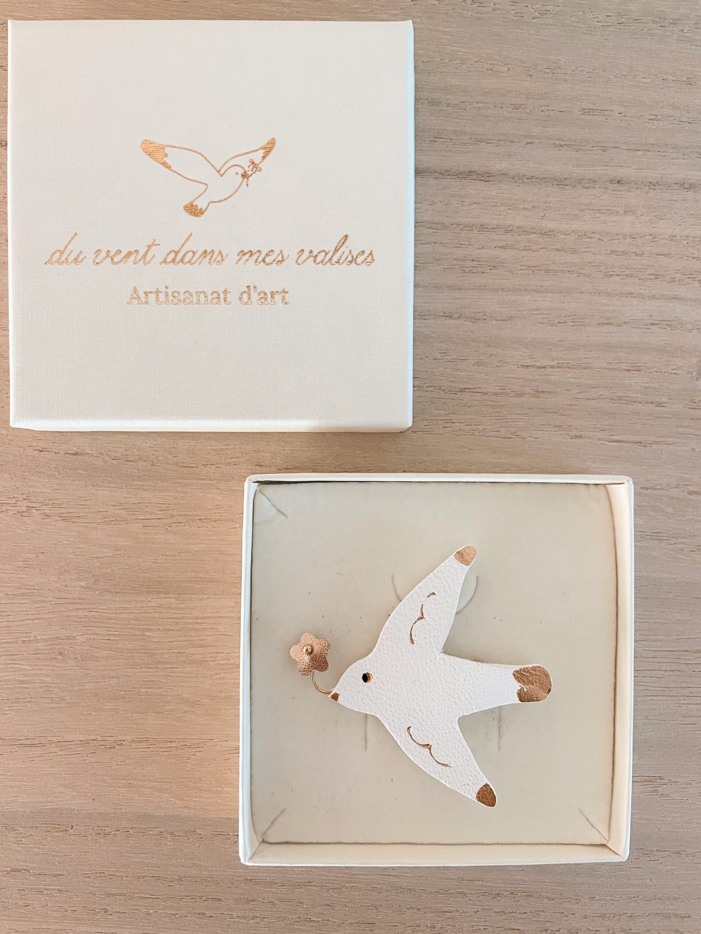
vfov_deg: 67.3
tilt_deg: -87.5
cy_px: 467
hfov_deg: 53.1
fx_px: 702
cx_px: 350
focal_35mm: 26
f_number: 1.6
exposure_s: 1/94
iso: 125
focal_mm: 4.2
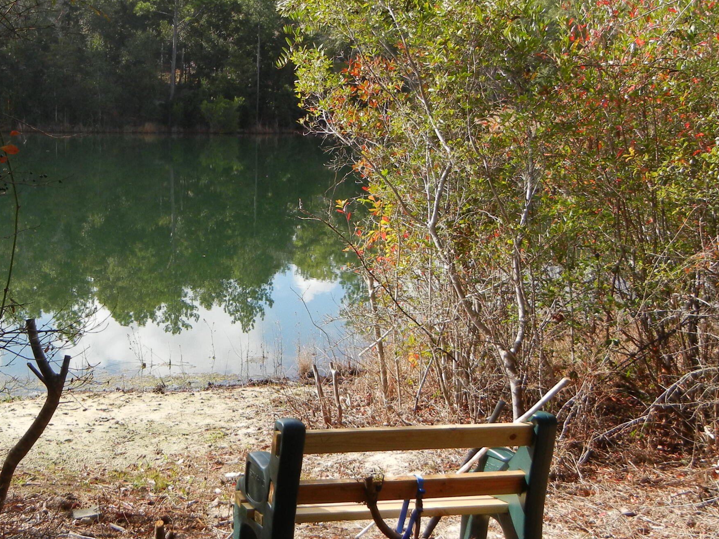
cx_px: 195
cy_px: 279
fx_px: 1059
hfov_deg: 36.7
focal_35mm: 51
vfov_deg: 28.6
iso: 160
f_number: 3.5
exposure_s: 1/722
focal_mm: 5.4
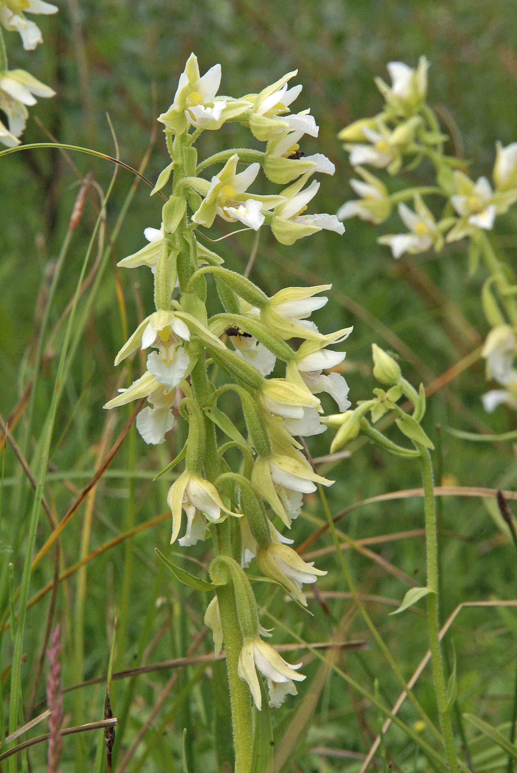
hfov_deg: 4.6
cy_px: 386
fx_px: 6444
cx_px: 258
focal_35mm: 300
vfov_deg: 6.9
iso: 400
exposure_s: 1/80
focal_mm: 200
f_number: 22
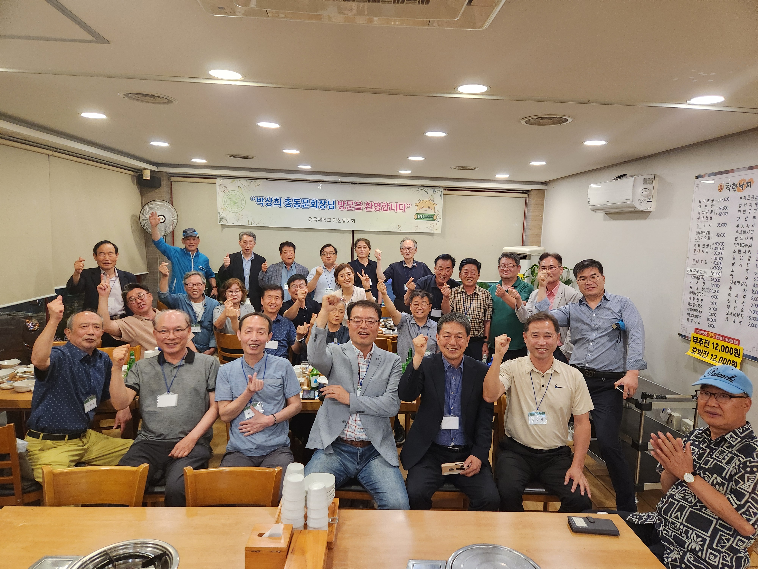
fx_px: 504
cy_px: 284
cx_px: 379
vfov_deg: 58.9
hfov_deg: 73.9
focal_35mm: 23
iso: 800
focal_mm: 5.4
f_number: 1.8
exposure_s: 1/120
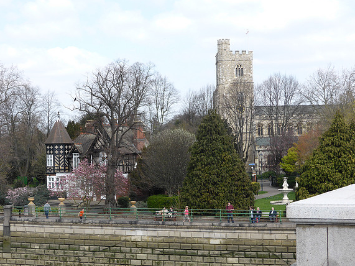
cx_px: 176
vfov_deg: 23.6
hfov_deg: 31.2
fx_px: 636
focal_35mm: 62
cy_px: 133
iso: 100
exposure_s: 1/320
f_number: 4.7
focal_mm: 10.3
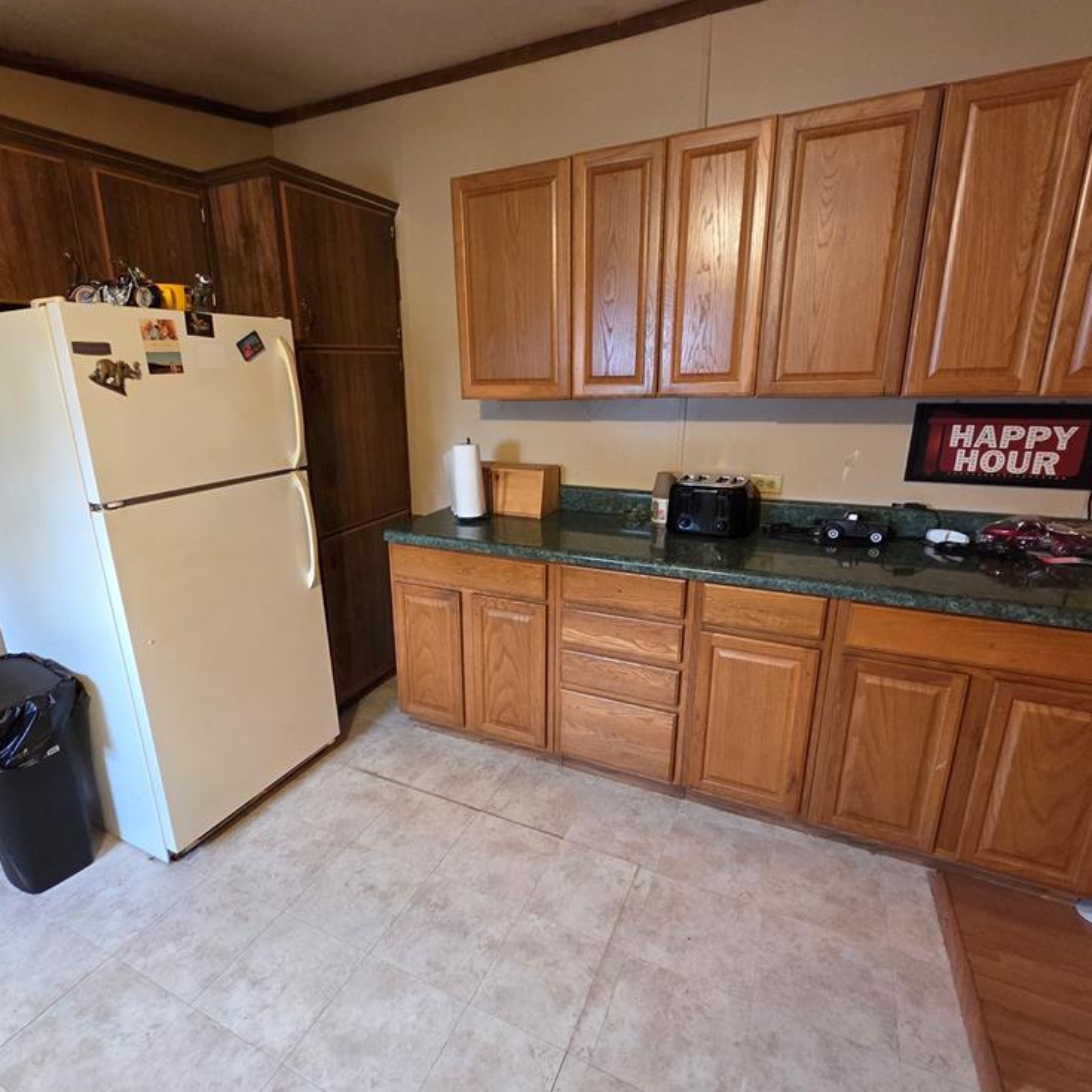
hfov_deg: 87.2
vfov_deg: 87.4
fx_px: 571
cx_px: 498
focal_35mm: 16
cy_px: 556
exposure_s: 1/60
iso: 1000
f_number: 2.2
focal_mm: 2.2
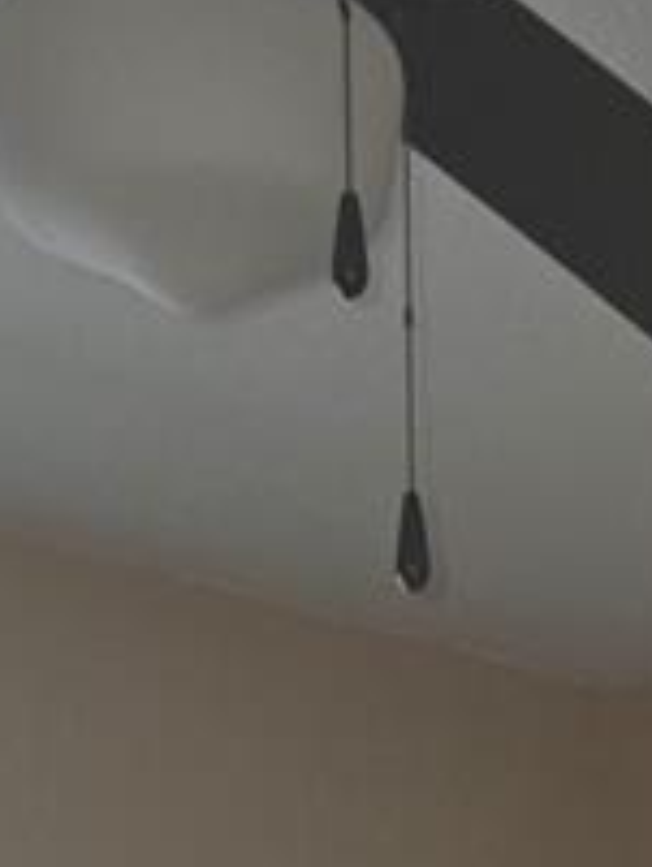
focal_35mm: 137
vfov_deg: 11.2
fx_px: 3437
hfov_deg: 10.6
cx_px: 790
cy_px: 2290
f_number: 1.4
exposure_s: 1/20
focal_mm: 6.5
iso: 250
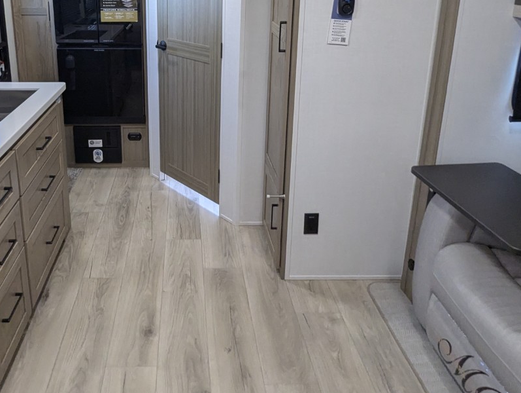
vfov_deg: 46.8
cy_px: 70
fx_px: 422
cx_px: 189
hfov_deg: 62.3
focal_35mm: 28
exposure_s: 1/100
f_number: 2.2
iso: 262
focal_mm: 2.35
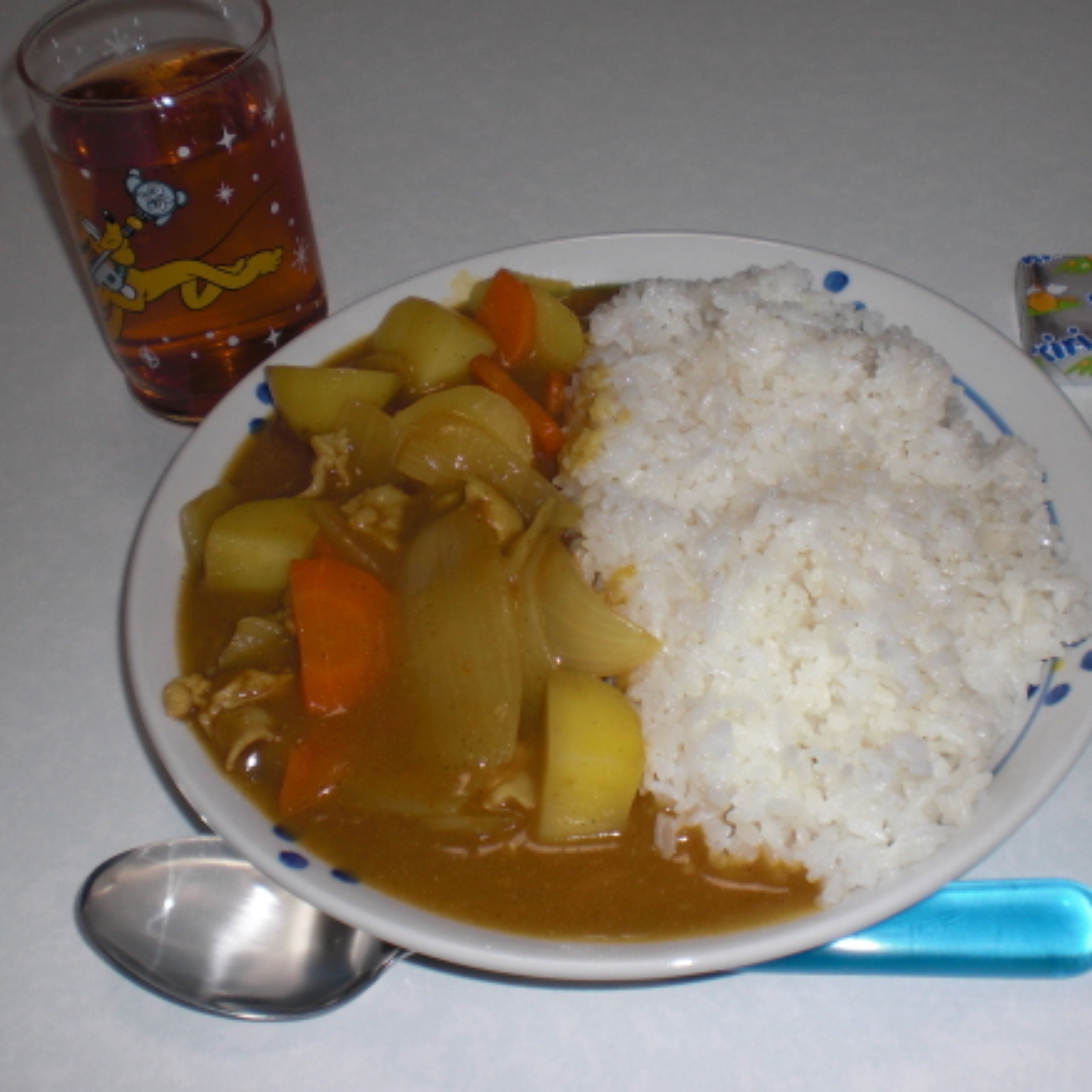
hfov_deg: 34.6
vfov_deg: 34.7
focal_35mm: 49
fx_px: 1749
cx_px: 632
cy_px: 515
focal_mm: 6.3
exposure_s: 1/60
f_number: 3.1
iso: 64
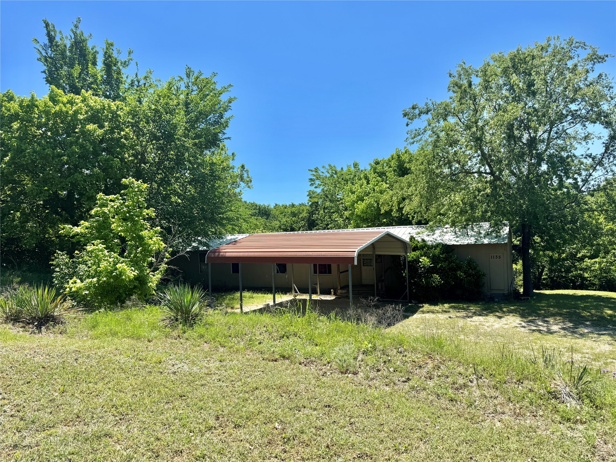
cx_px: 308
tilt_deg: -1.2
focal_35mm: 24
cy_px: 231
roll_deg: +1.6
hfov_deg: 71.6
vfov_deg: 56.8
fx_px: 427
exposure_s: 1/4049
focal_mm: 6.76
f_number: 1.78
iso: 80
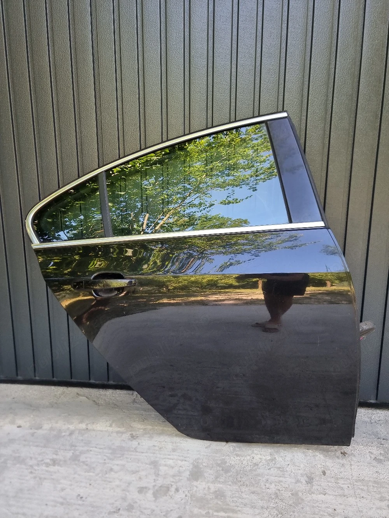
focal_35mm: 24
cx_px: 194
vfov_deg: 71.6
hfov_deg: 56.8
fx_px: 360
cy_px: 259
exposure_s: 1/100
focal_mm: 6.7
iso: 50
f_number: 1.8
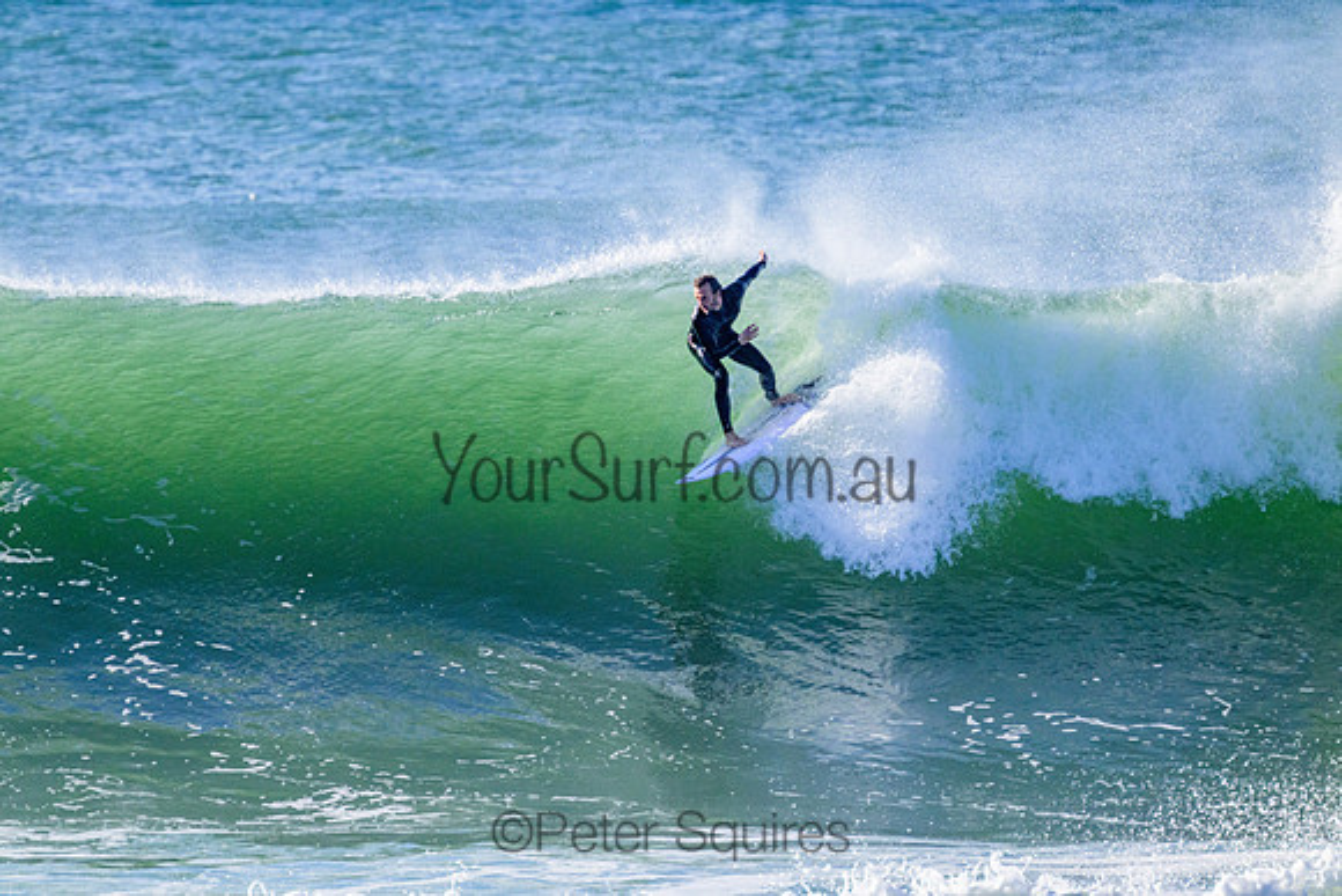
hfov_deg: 2.6
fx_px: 29828
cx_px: 671
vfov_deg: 1.7
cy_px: 448
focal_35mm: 800
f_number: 11
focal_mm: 800
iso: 2000
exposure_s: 1/2000
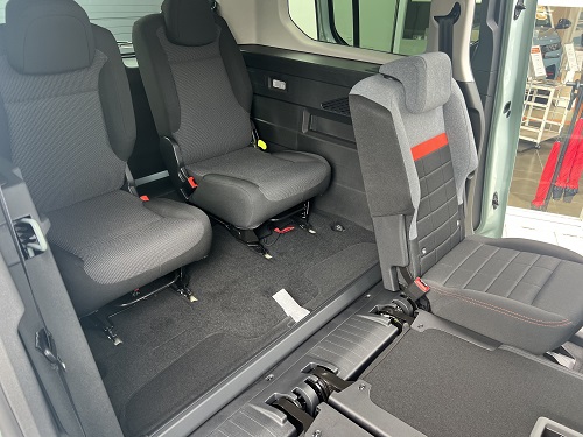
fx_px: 438
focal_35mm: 26
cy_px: 218
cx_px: 292
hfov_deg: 67.3
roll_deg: -1.5
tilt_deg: -26.3
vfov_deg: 53.1
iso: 125
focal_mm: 5.7
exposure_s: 1/121
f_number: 1.5
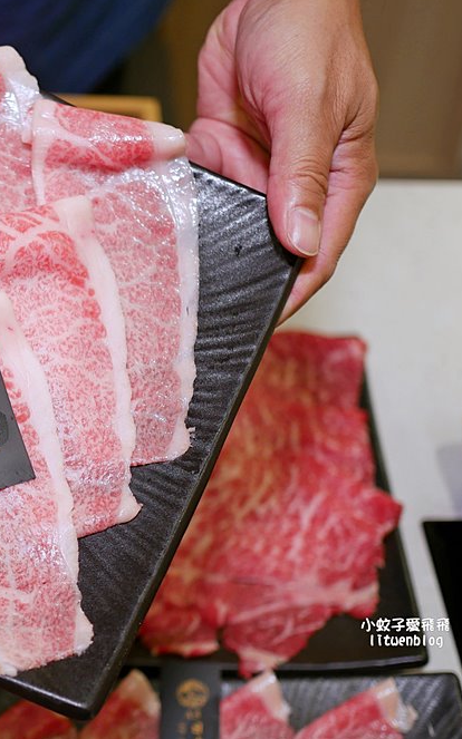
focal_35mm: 80
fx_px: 1613
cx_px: -61
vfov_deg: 25.8
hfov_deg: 15.8
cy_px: 397
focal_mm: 25
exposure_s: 1/60
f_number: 1.8
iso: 200
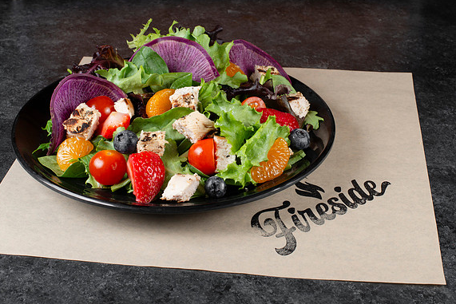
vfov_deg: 22.6
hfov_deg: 33.4
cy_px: 141
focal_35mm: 60
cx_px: 242
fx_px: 760
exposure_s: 1/200
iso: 250
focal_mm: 50
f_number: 14
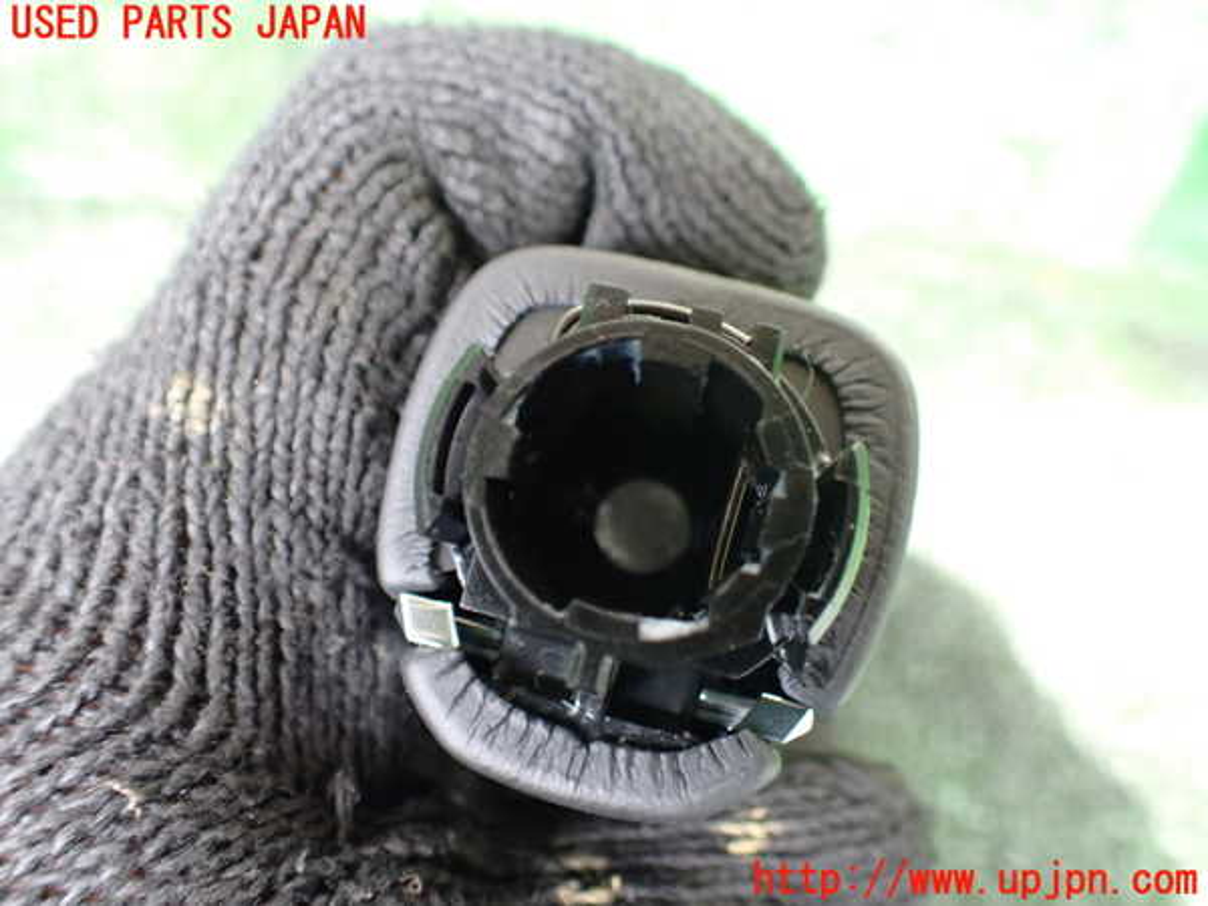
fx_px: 1047
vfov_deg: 46.8
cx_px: 604
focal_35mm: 30
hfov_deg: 60.0
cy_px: 453
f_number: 2.3
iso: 800
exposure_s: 1/60
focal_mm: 5.4
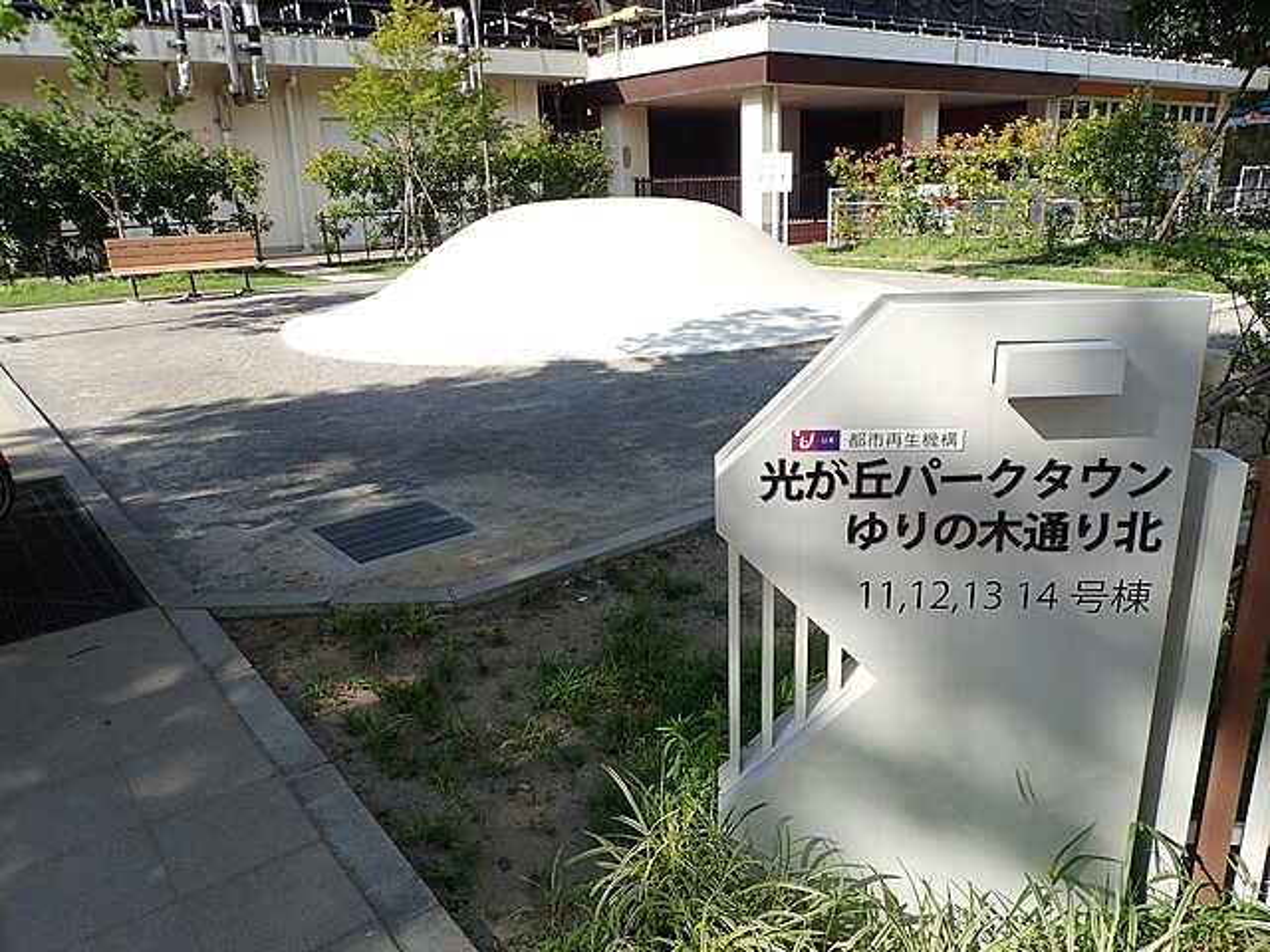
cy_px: 476
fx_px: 917
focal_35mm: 25
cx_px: 635
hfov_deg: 69.4
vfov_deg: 54.9
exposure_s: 1/800
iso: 100
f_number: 2.8
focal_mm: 4.5
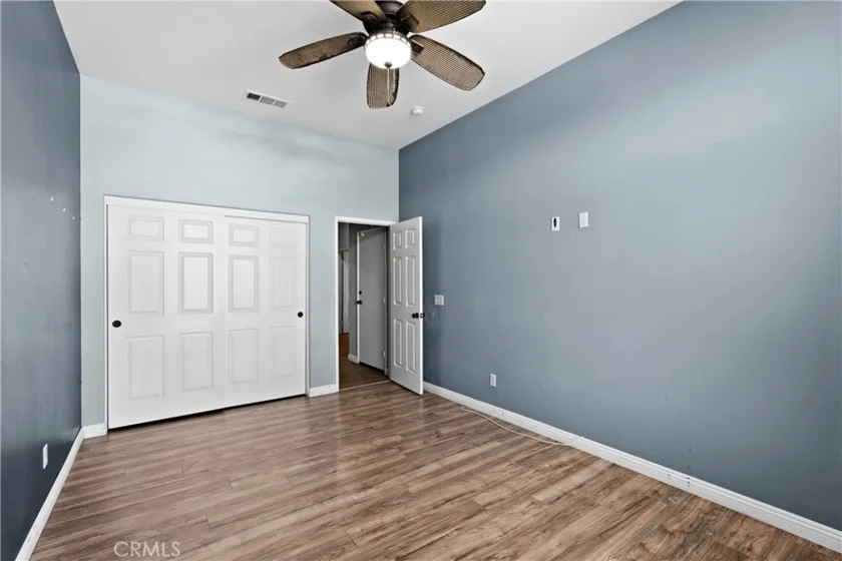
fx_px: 386
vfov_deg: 72.1
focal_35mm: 16
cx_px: 421
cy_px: 280
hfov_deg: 95.0
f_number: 8
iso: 1600
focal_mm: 16.5
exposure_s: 1/15
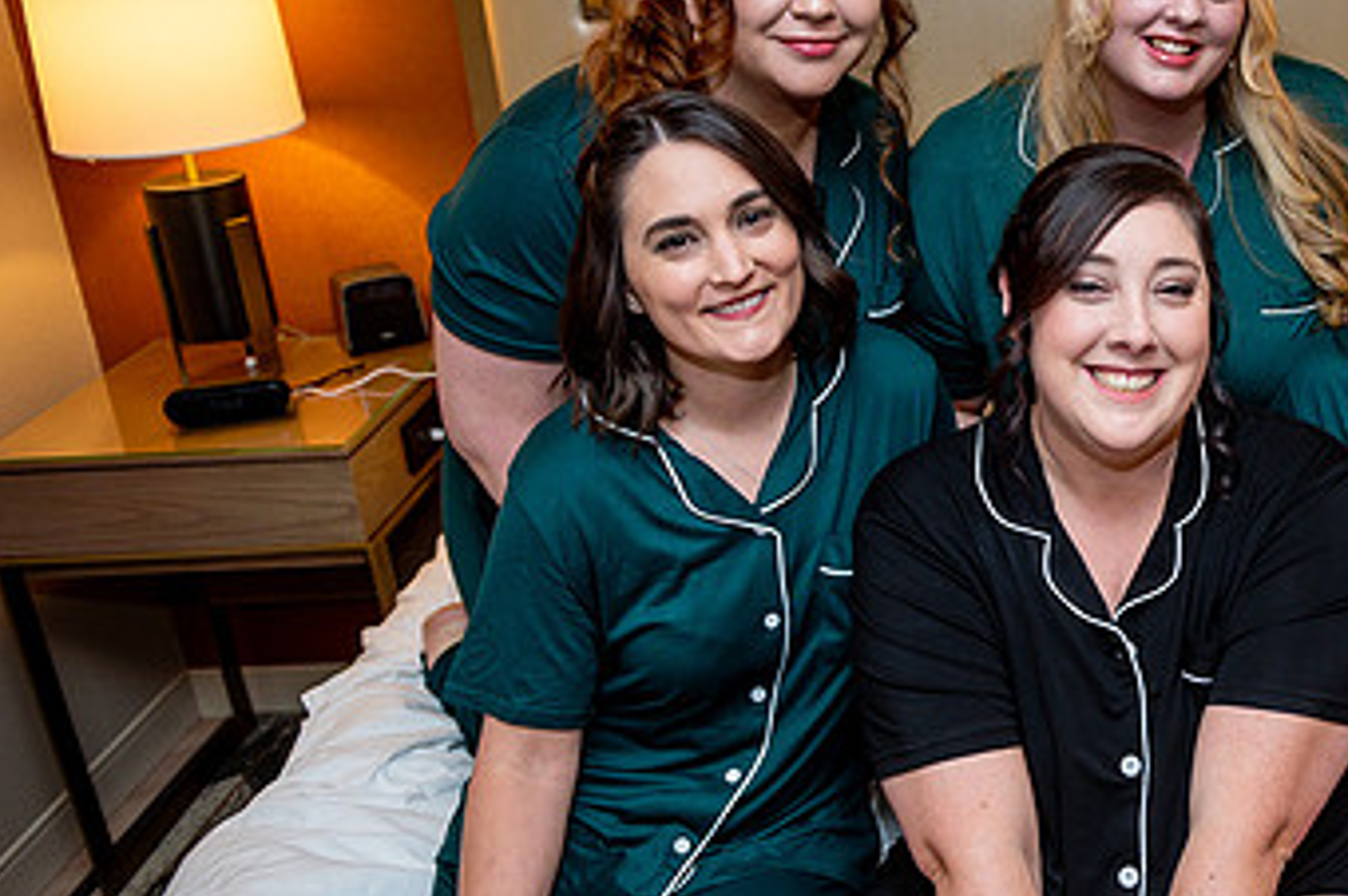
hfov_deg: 44.4
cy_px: 442
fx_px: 1534
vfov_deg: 32.6
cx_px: 1138
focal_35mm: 41
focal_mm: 24
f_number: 2.8
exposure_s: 1/60
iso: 200
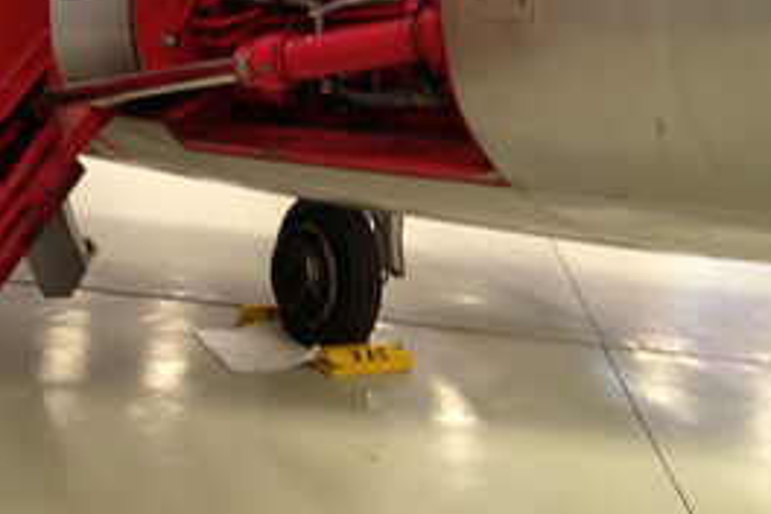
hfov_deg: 30.5
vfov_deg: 20.6
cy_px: 80
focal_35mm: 65
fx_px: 1392
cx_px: 213
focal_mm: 4.13
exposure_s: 1/20
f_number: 2.4
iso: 80
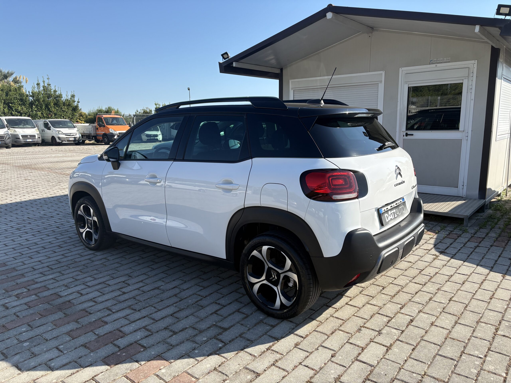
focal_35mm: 26
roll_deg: +0.9
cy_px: 192
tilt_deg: -10.0
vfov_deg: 53.1
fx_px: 384
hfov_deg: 67.3
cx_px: 256
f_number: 1.6
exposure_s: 1/2747
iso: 50
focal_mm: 5.96
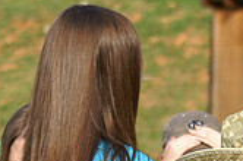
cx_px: 291
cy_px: 266
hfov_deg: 5.6
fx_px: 2472
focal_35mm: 367
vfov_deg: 3.7
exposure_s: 1/320
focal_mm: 70
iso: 100
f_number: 5.6
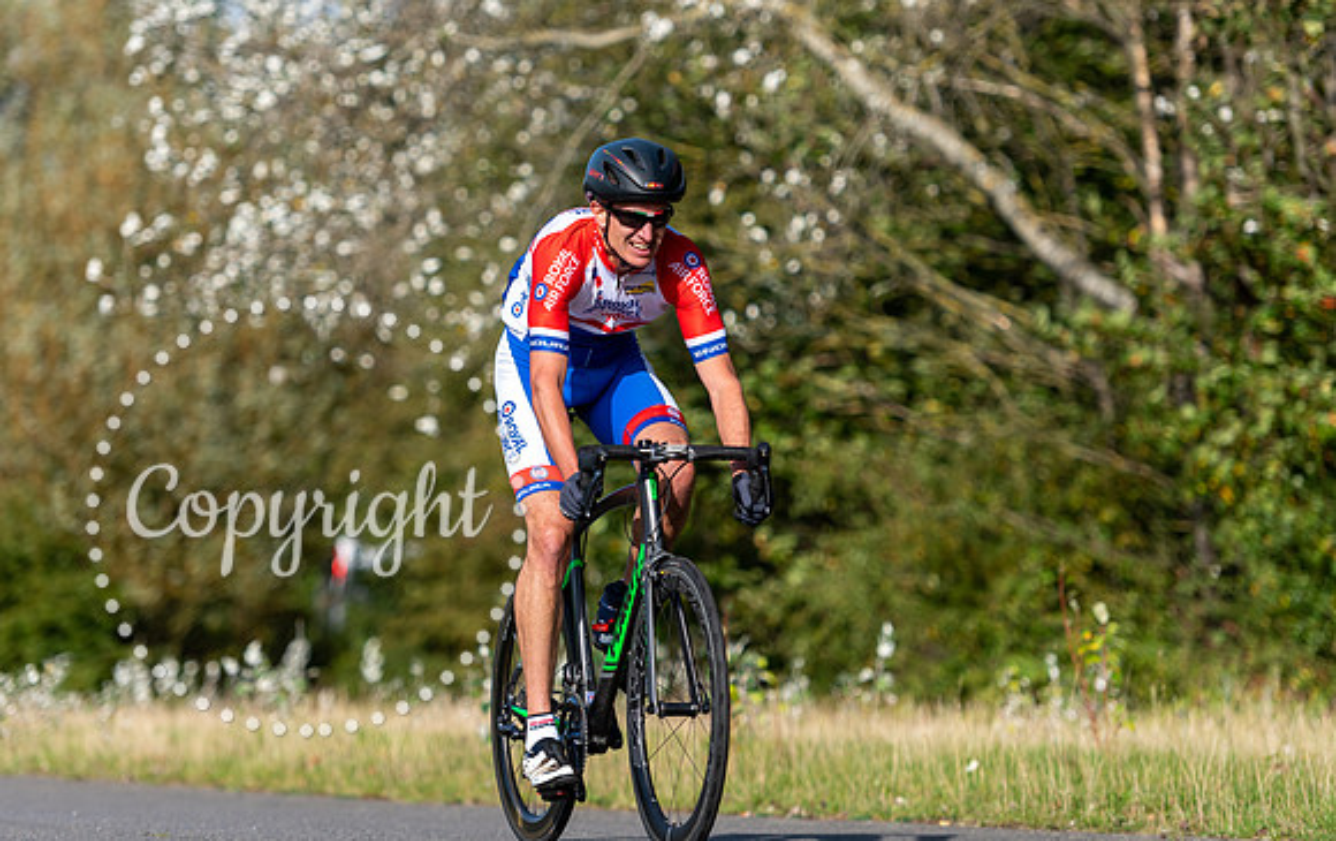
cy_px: 307
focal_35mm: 177
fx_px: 6448
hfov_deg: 11.8
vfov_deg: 7.5
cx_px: 623
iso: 160
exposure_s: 1/3200
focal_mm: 145
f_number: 2.8
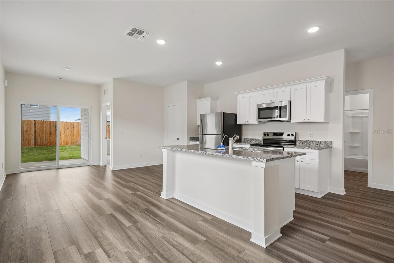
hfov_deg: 93.3
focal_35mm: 17
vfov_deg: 70.4
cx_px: 197
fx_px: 186
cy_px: 132
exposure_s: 1/100
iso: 800
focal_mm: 17
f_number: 8
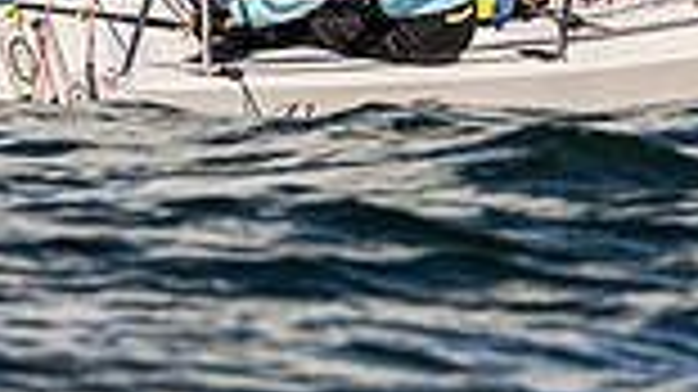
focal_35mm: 860
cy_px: -425
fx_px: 15909
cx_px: 458
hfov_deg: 2.5
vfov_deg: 1.4
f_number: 5.6
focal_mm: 160
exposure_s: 1/5000
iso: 320
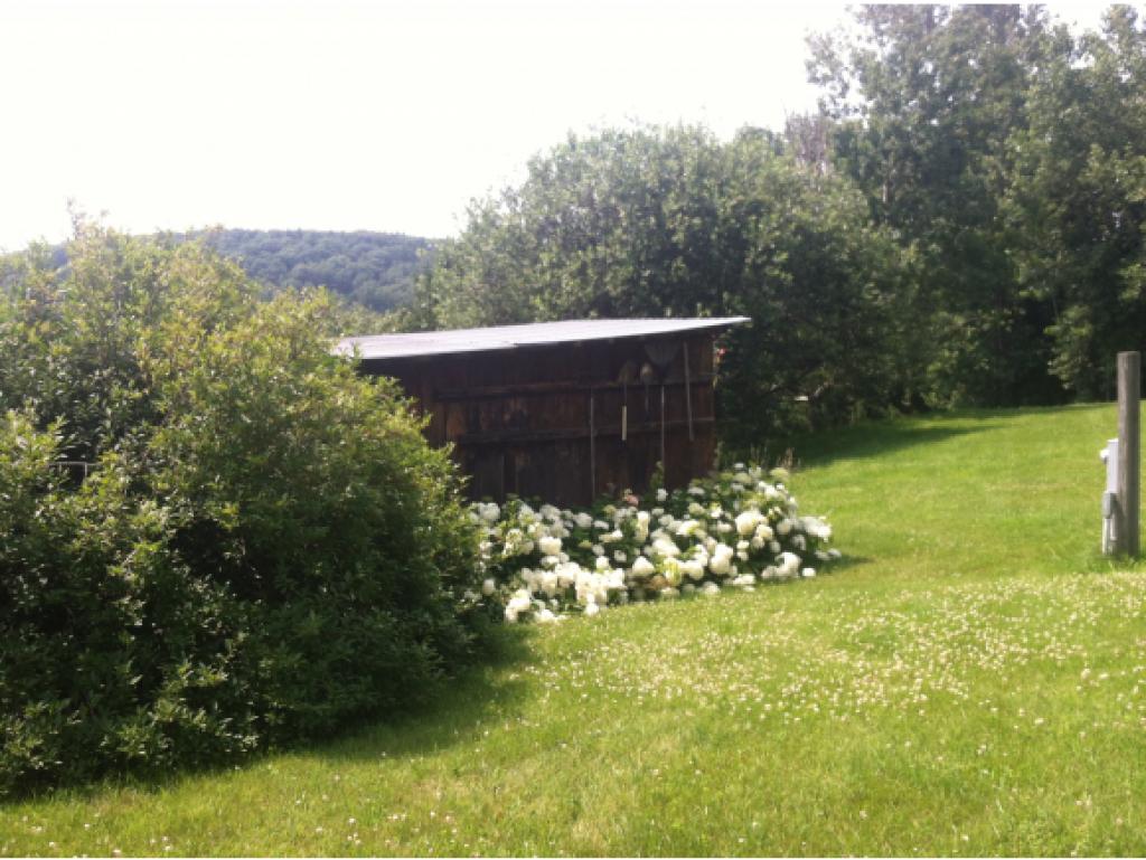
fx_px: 1159
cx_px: 573
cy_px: 430
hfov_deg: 52.6
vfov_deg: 40.7
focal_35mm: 35
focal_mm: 3.85
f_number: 2.8
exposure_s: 1/535
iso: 80
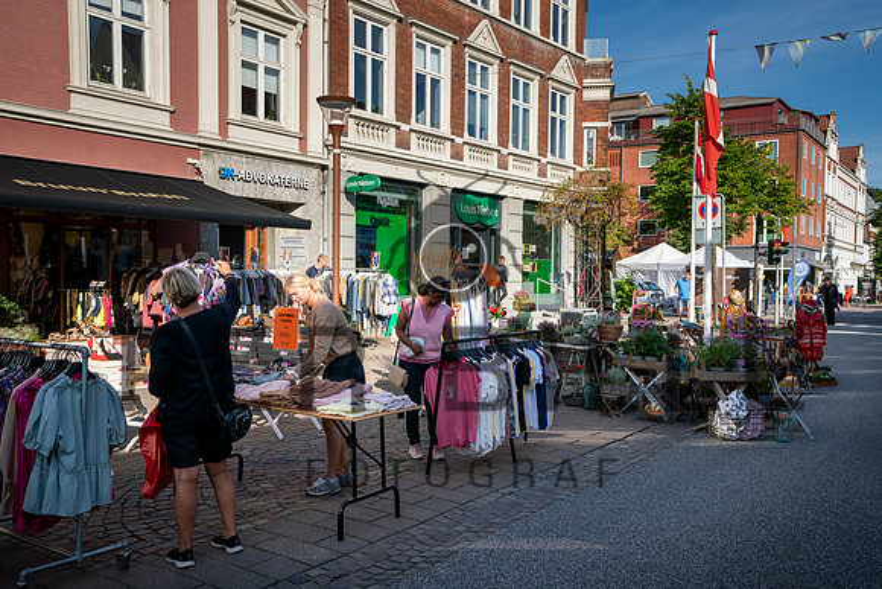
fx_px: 858
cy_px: 294
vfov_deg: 37.9
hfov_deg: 54.4
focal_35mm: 35
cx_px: 441
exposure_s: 1/1600
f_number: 5
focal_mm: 35
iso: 400
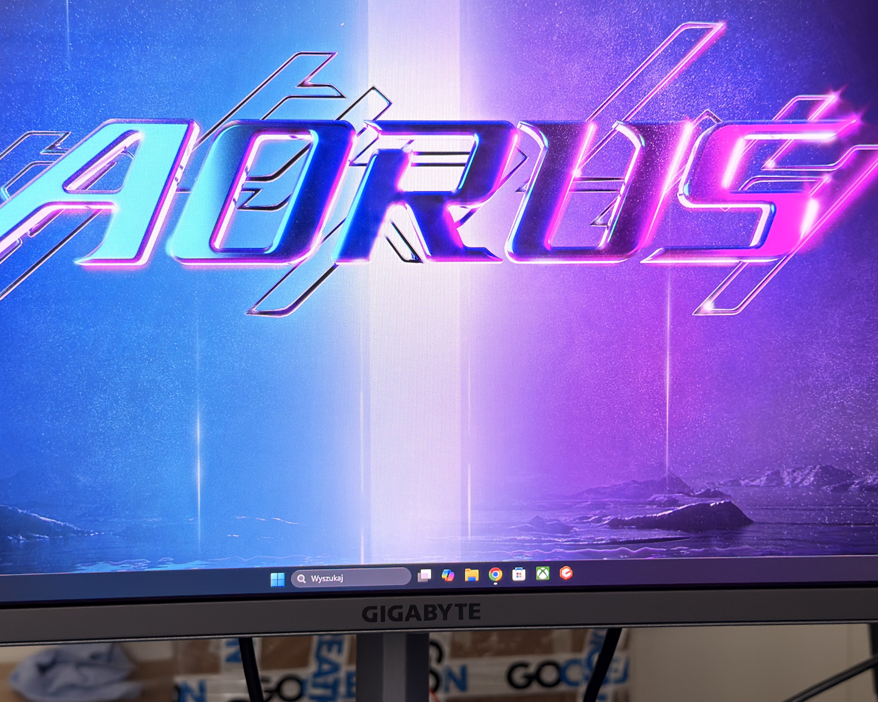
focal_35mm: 55
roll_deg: +0.0
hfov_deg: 34.1
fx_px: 1429
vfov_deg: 27.6
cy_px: 333
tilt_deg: -5.4
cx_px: 410
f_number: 1.78
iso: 160
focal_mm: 6.76
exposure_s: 1/60
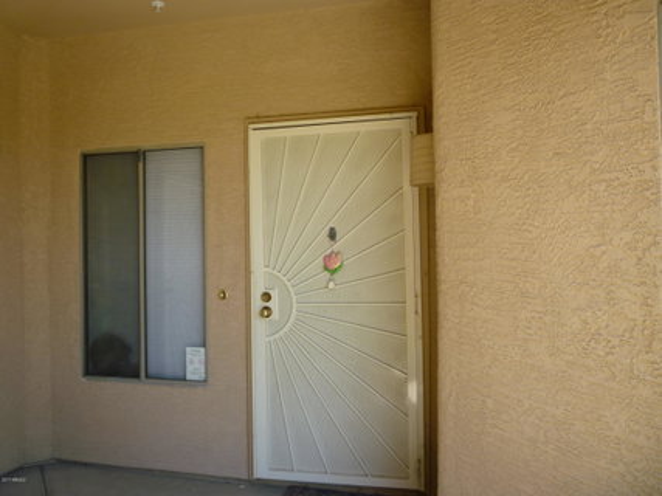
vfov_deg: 48.2
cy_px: 248
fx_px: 554
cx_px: 331
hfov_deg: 61.7
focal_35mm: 29
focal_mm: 5.2
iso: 160
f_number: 3.3
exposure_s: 1/200
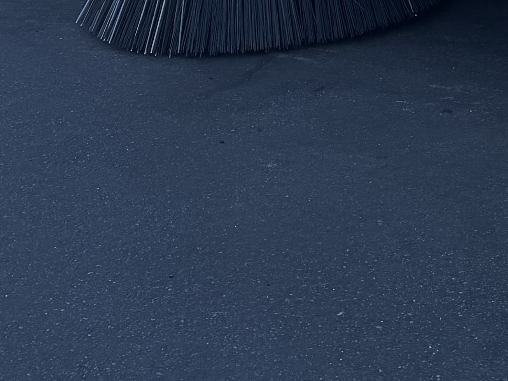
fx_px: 1541
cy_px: -425
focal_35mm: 105
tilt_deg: +1.0
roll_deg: +1.3
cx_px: 602
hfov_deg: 17.9
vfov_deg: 12.2
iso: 80
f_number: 1.78
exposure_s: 1/1271
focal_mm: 6.76
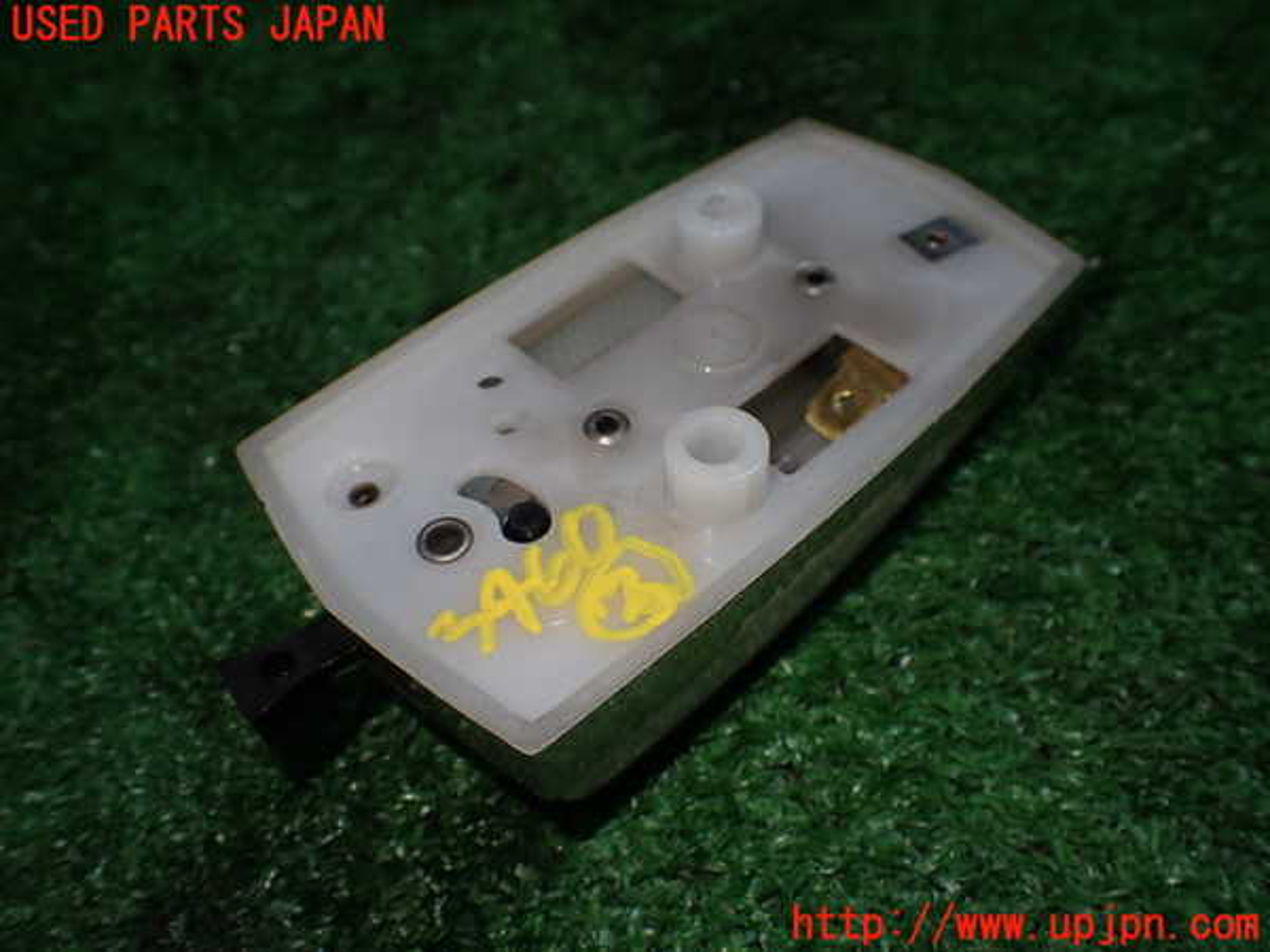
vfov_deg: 46.8
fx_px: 1101
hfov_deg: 60.0
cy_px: 476
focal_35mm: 30
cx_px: 635
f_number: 2.3
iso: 160
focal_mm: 5.4
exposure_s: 1/125
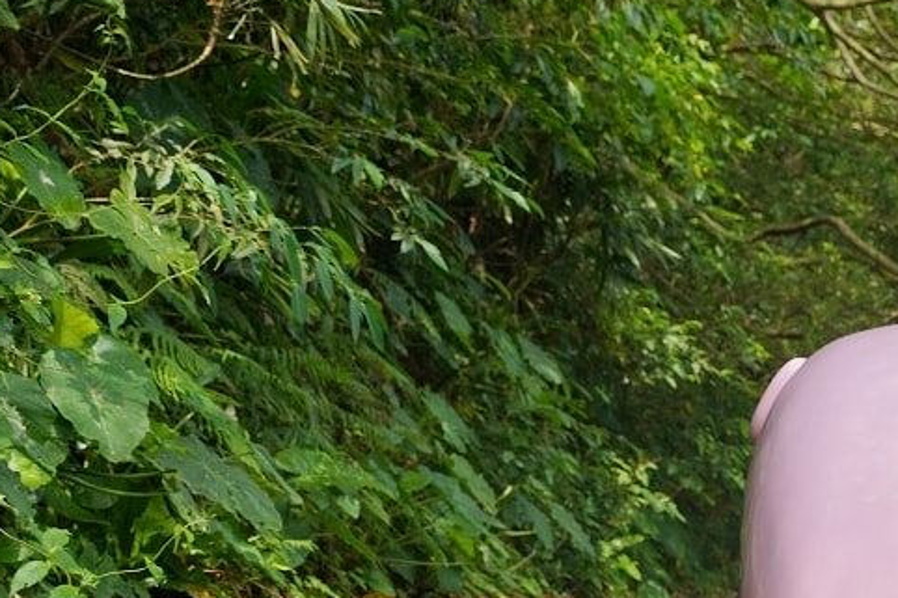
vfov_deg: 11.1
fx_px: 3042
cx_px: 1006
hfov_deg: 16.3
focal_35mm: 122
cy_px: 659
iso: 100
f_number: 4
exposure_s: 1/160
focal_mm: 49
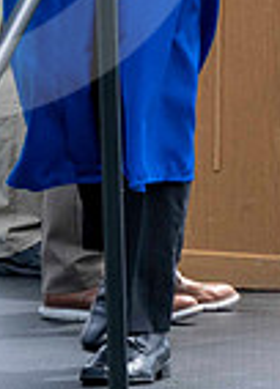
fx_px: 5635
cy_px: -454
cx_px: -291
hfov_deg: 2.8
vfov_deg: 3.9
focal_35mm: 508
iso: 200
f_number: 13
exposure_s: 1/250
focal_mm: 70
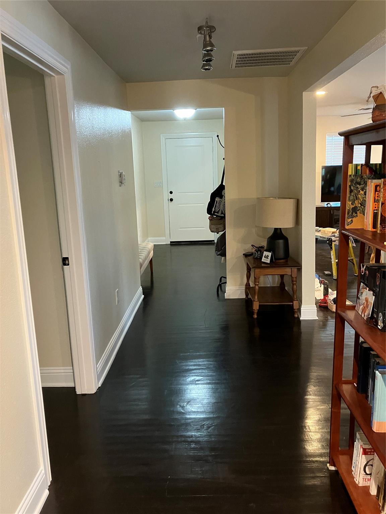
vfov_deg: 63.4
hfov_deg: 49.7
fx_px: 416
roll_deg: +0.7
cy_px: 257
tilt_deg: -10.6
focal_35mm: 28
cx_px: 193
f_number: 1.8
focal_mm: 3.99
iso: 320
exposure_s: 1/30
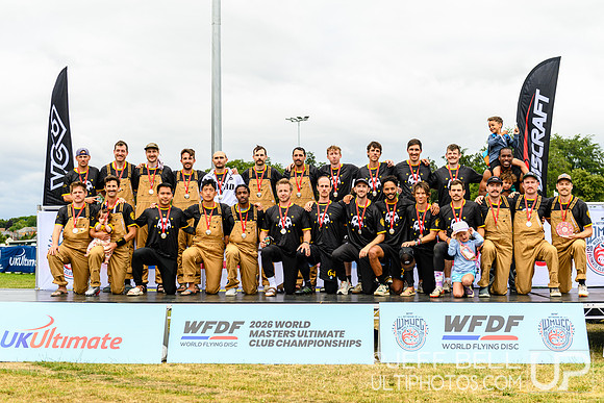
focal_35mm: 51
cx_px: 305
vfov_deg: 26.3
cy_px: 200
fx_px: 863
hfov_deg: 38.6
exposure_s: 1/800
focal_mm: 50
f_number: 4
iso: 200
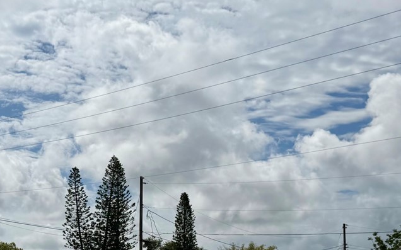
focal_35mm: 64
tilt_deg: +1.2
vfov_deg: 19.2
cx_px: 136
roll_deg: +1.7
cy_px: 295
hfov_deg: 31.8
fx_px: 699
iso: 100
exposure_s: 1/22727
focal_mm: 6.76
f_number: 1.78
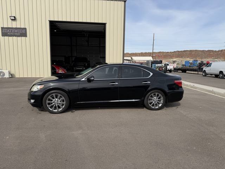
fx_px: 156
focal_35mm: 24
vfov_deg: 56.8
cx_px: 112
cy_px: 84
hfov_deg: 71.6
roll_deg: -1.0
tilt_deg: -7.7
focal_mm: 6.76
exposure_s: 1/3953
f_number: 1.78
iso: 80
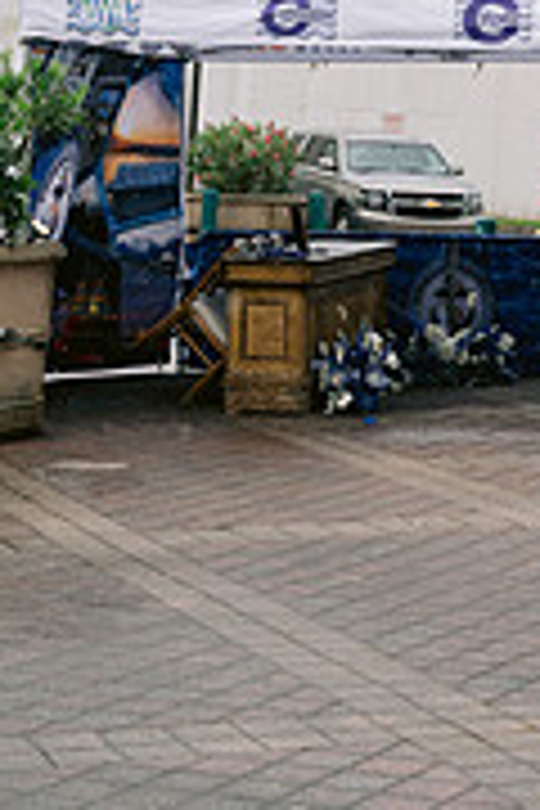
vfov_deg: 15.7
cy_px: -180
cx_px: 490
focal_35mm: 125
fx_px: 2812
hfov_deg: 10.9
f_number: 5
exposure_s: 1/640
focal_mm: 50
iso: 200
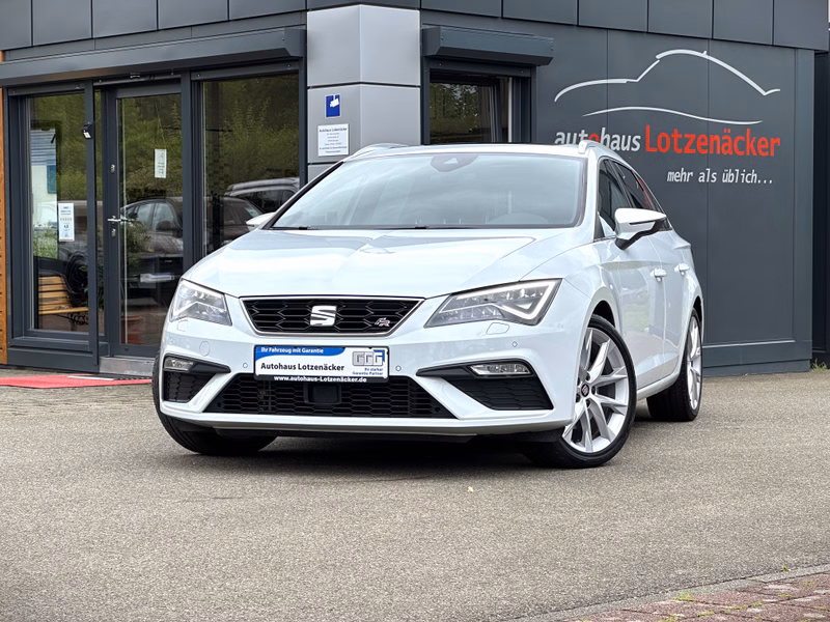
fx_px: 1846
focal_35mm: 77
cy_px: 311
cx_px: 415
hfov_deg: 25.3
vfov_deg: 19.1
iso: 32
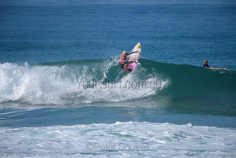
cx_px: 118
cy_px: 79
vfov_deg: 2.8
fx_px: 3278
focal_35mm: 500
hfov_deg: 4.1
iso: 140
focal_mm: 500
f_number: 5.6
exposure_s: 1/2000
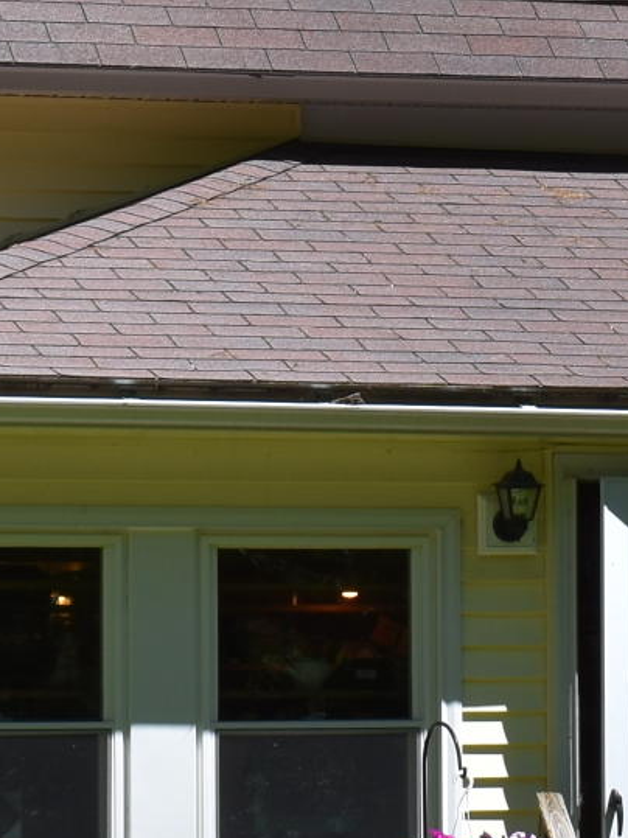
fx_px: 5832
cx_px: 765
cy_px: 23
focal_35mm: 241
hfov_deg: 6.1
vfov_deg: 8.2
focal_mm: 30
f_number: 10
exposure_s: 1/200
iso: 100
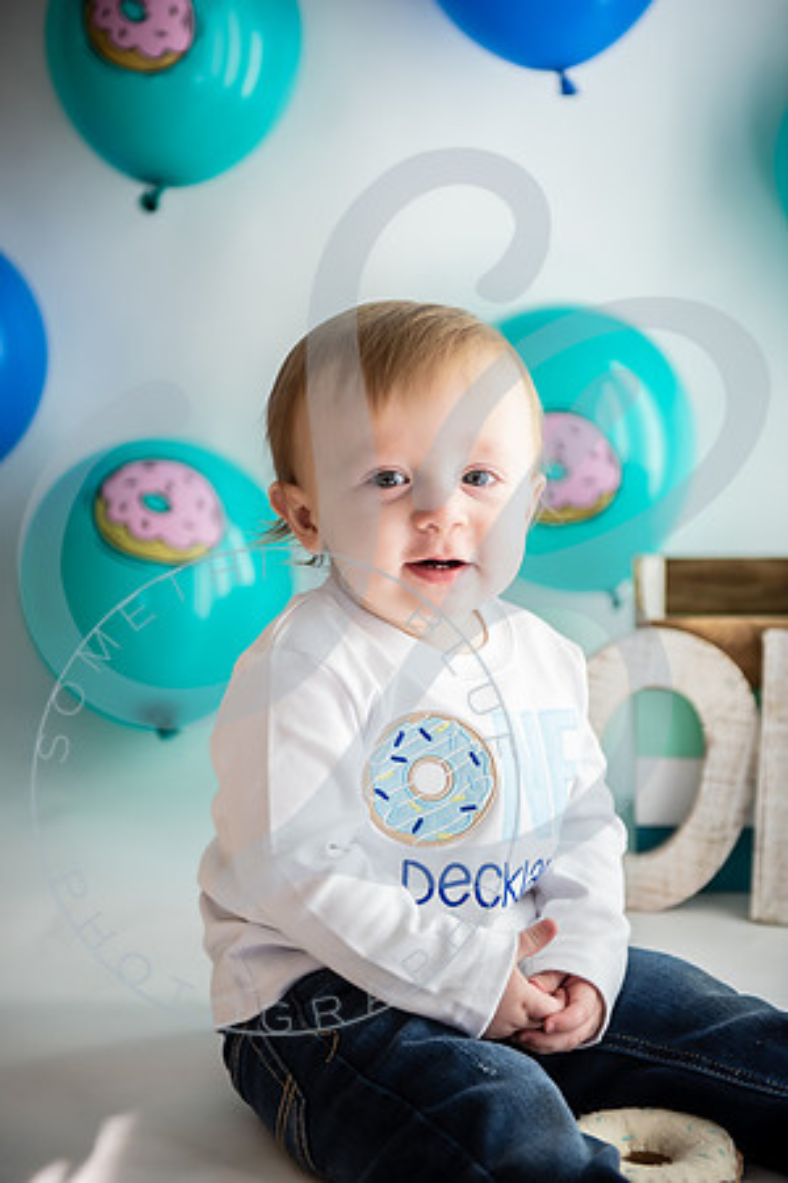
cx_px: 394
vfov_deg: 28.8
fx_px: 2298
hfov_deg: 19.5
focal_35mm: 70
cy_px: 592
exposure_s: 1/200
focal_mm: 70
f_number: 2.8
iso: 400
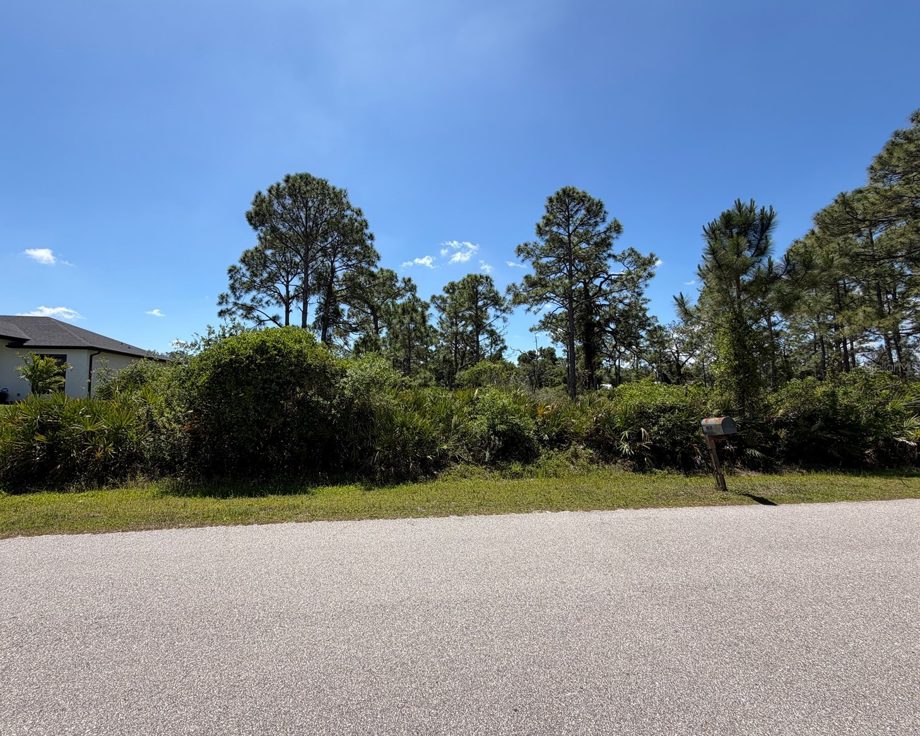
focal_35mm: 15
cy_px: 367
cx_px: 419
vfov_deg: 84.0
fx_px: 408
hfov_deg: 96.6
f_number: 2.2
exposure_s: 1/914
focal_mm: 2.22
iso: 20
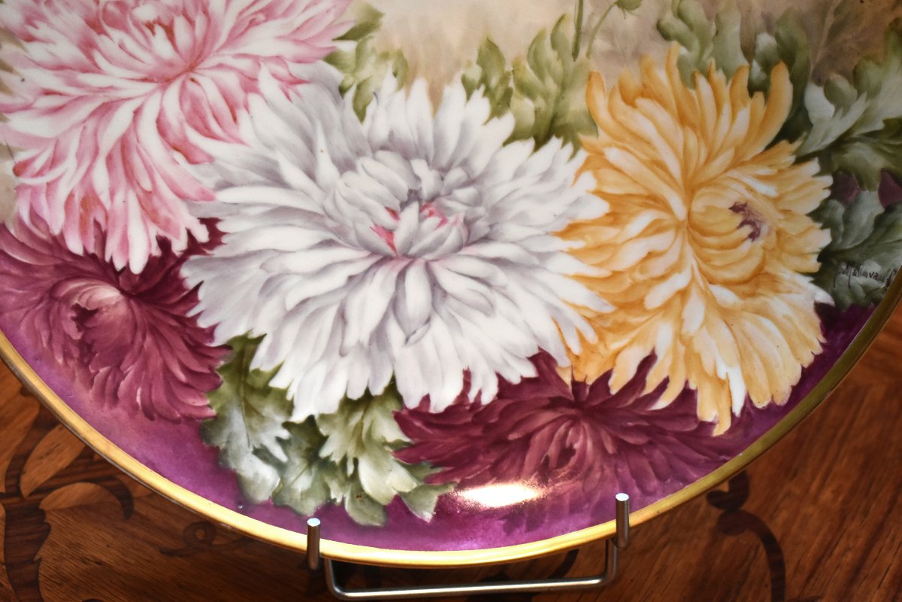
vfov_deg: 22.6
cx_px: 451
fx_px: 1503
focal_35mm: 60
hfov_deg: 33.4
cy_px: 301
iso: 1600
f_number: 4.8
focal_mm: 40
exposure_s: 1/80
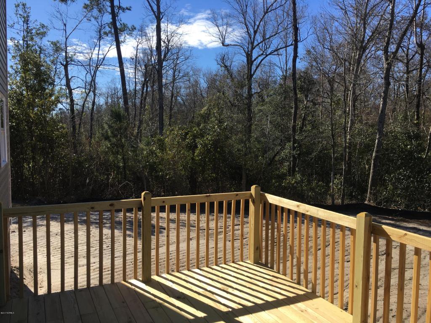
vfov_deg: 48.2
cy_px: 162
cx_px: 216
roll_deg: -1.0
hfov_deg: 61.7
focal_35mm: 29
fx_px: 361
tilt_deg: -4.1
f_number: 2.2
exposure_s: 1/1451
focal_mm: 4.15
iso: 25
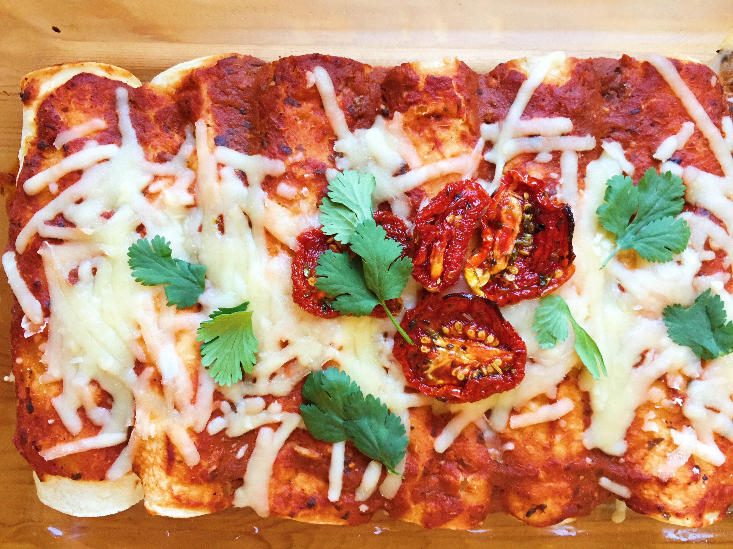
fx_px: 614
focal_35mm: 29
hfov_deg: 61.7
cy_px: 274
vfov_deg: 48.2
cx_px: 366
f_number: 2.2
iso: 125
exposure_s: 1/30
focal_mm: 4.15
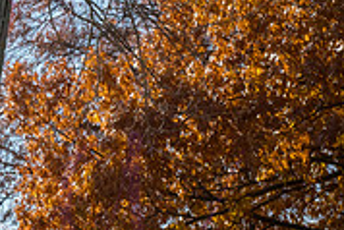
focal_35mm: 163
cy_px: 28
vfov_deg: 8.4
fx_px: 1559
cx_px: -143
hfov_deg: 12.1
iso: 400
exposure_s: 1/200
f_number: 16
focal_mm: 50
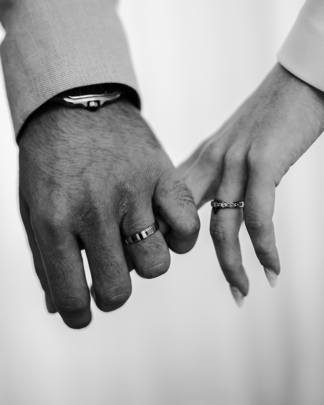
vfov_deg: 33.0
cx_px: 162
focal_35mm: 57
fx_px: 683
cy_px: 183
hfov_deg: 26.7
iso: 1600
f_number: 1.4
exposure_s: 1/250
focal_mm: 50
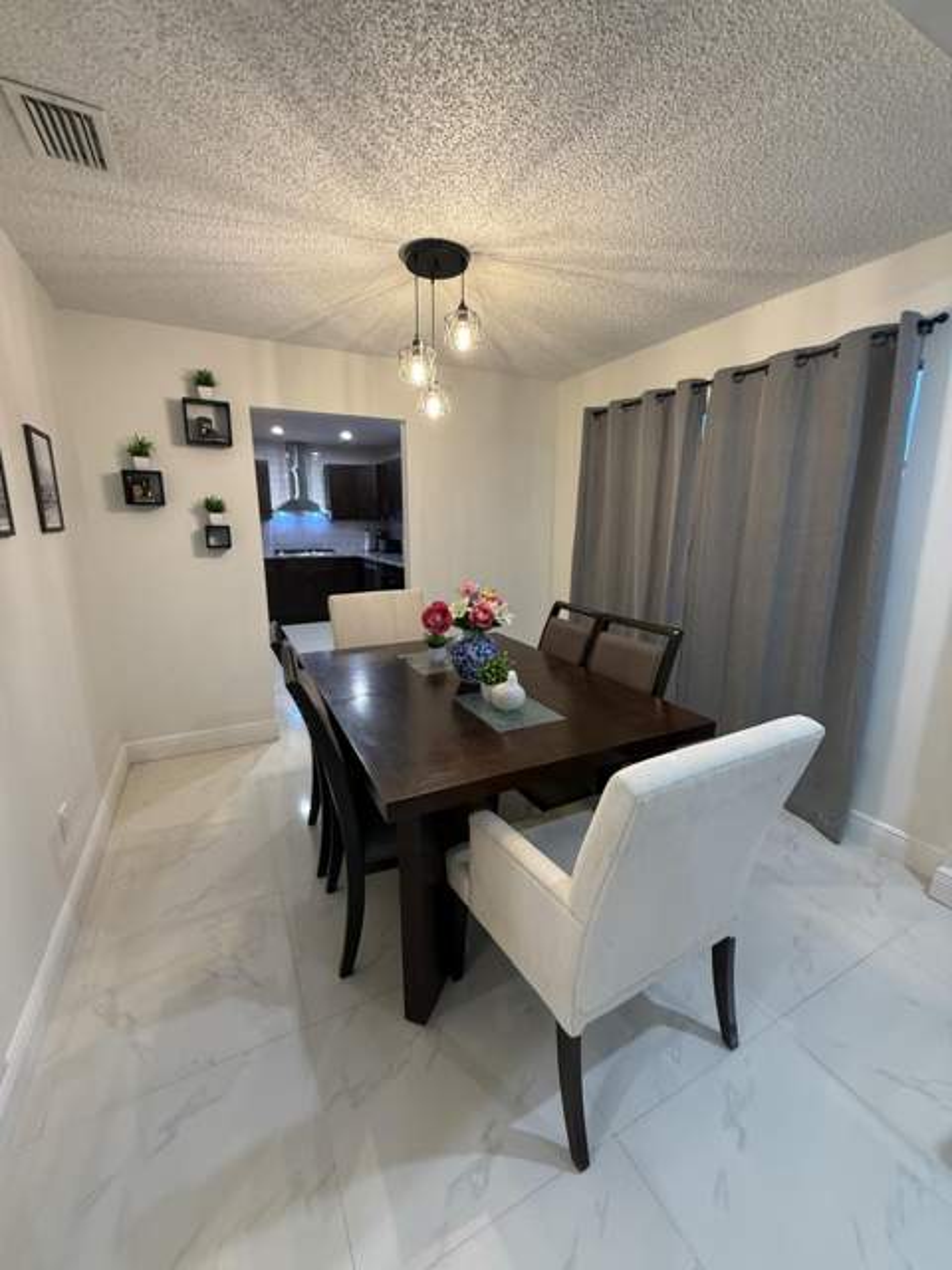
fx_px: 513
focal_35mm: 14
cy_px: 635
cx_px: 476
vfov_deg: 102.1
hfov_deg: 85.7
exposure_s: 1/60
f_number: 2.2
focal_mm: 2.22
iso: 250
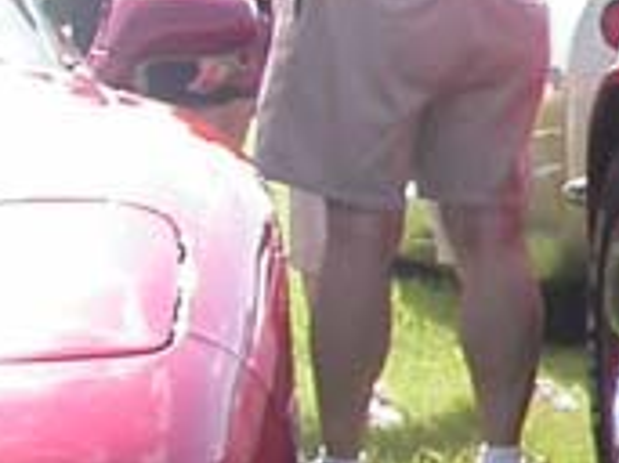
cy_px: 297
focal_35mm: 228
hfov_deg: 7.8
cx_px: 1712
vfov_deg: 6.5
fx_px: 4074
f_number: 2.6
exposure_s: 1/1000
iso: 100
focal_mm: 7.85
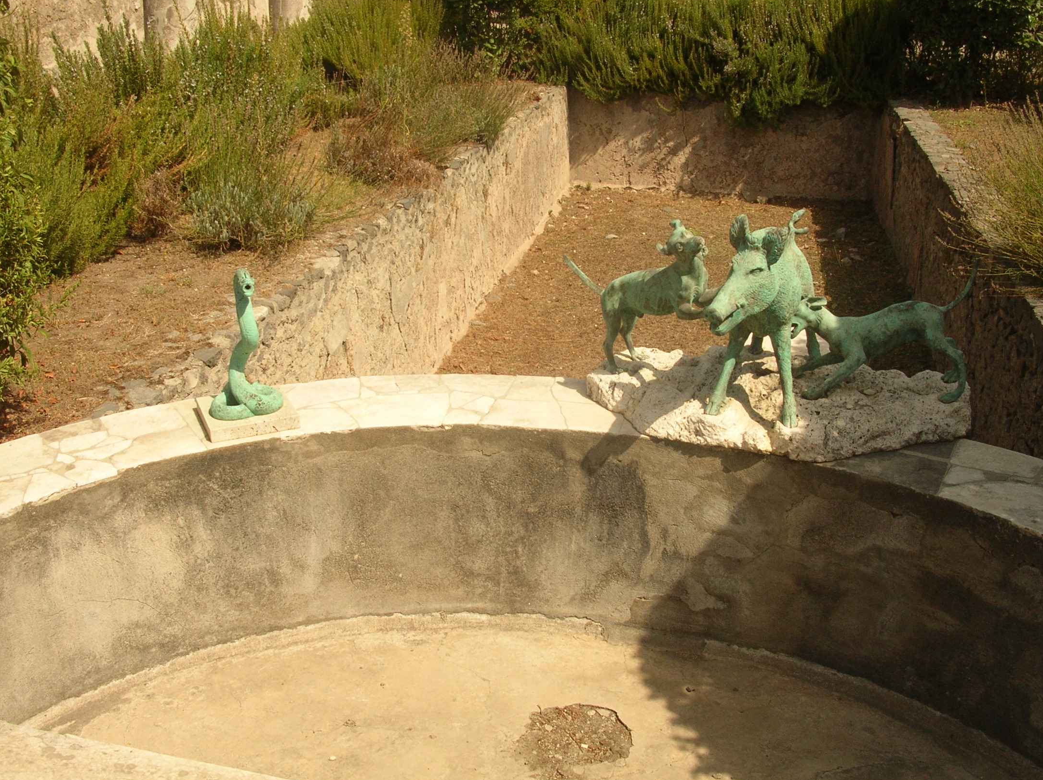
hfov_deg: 50.2
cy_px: 382
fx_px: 1114
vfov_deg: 38.6
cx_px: 550
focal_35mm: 37
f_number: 5.6
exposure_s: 1/315
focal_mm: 5.8
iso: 50
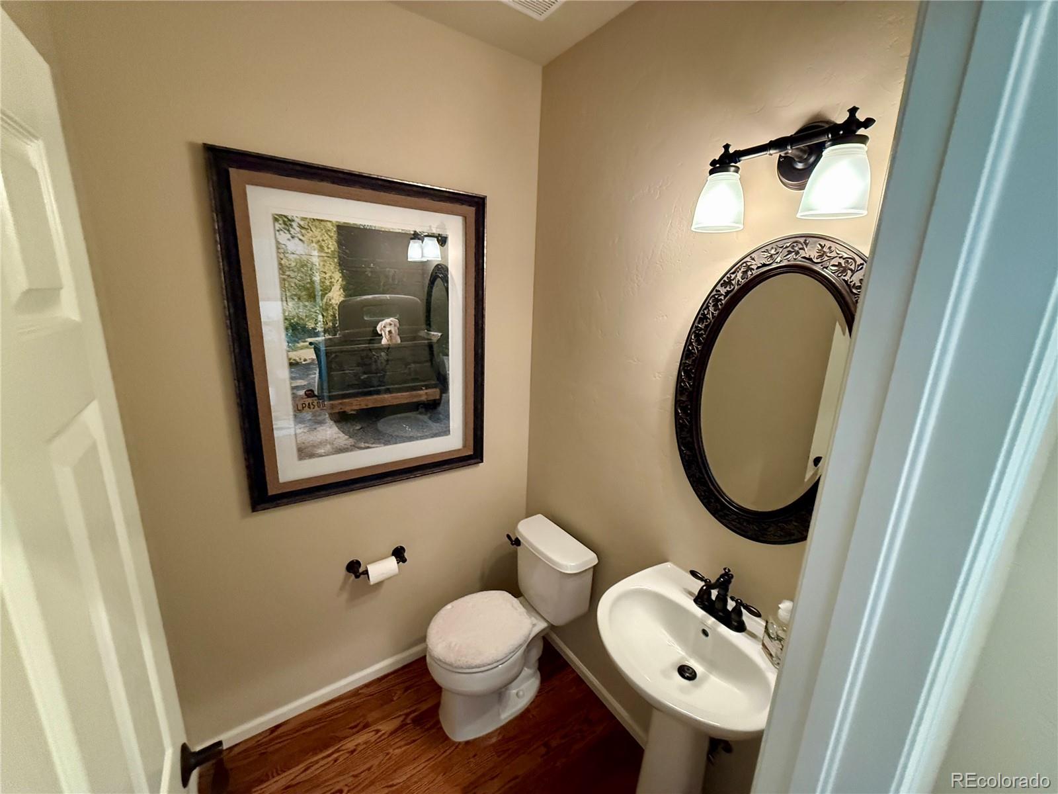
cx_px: 529
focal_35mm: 14
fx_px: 428
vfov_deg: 85.7
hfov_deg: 102.1
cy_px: 397
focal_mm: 2.22
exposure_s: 1/60
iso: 800
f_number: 2.2
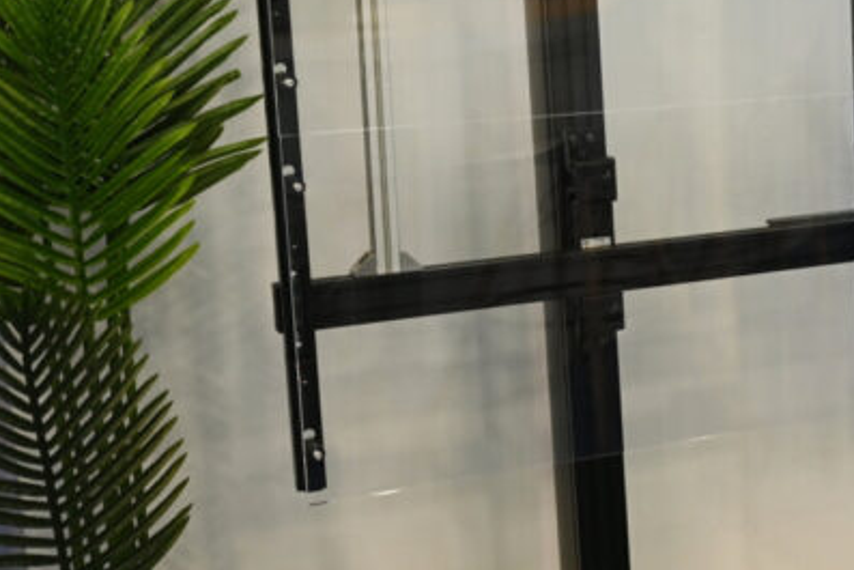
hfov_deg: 21.2
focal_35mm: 86
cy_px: 174
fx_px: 2041
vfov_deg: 15.9
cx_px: 1143
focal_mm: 25
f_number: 2.8
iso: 640
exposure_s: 1/125
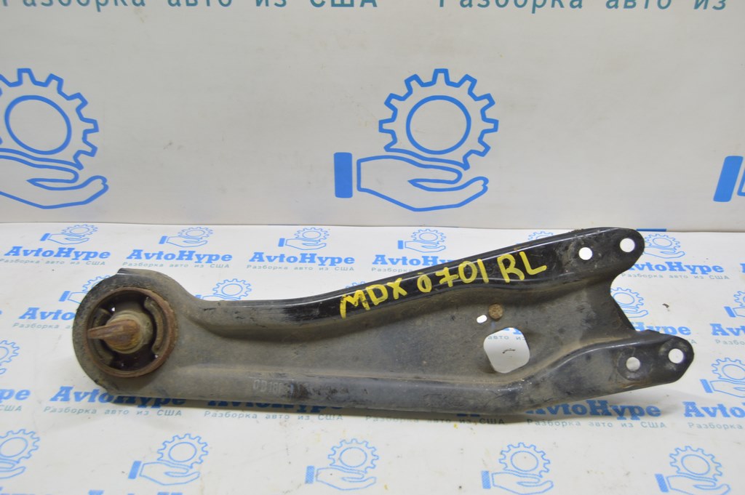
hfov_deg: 53.2
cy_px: 248
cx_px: 372
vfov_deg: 36.8
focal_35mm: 36
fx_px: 744
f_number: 5.6
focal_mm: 24
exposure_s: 1/20
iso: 400
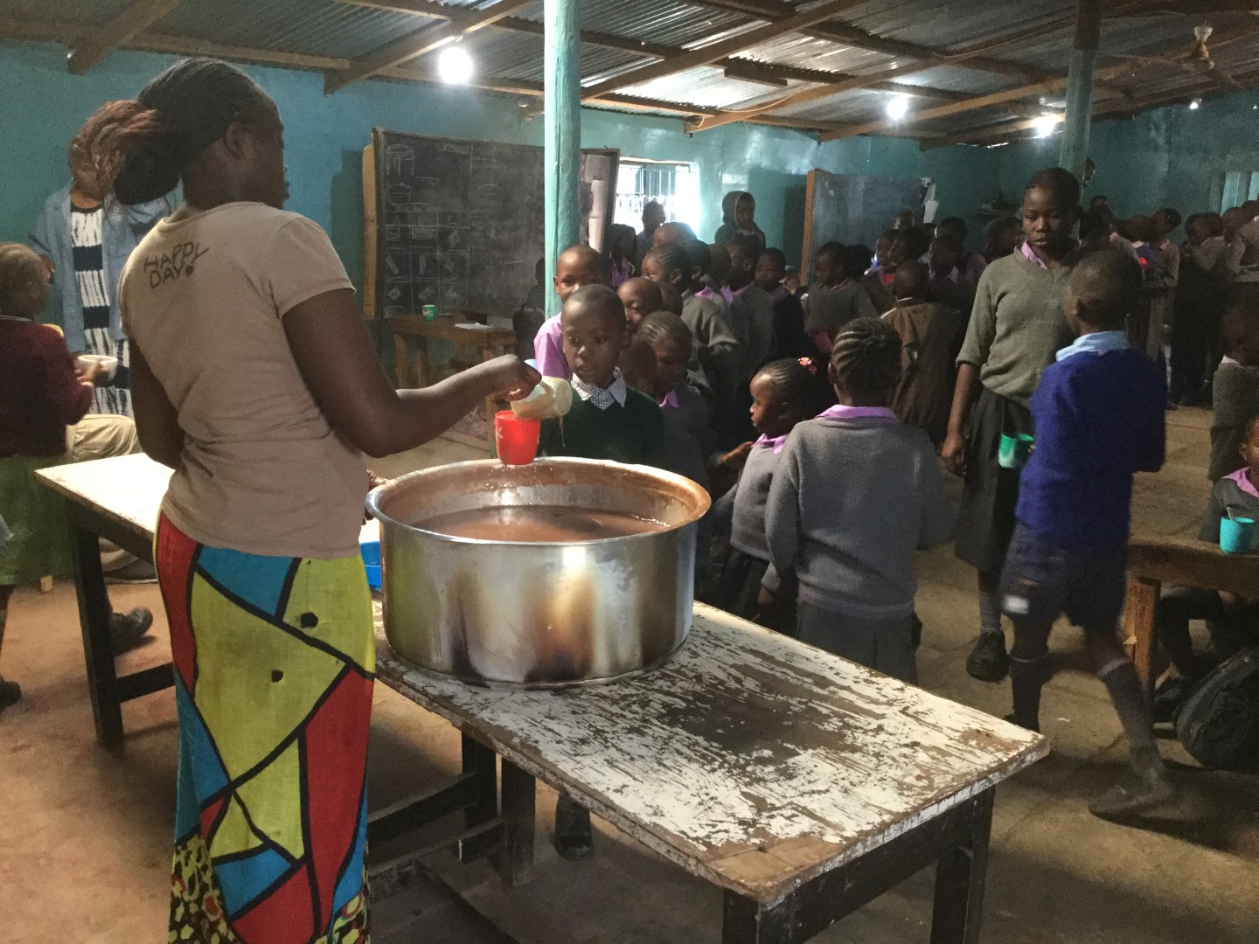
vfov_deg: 45.4
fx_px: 1127
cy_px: 472
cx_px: 630
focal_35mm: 31
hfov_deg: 58.4
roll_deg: -0.4
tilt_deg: -11.3
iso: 200
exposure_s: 1/30
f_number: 2.4
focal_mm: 3.3
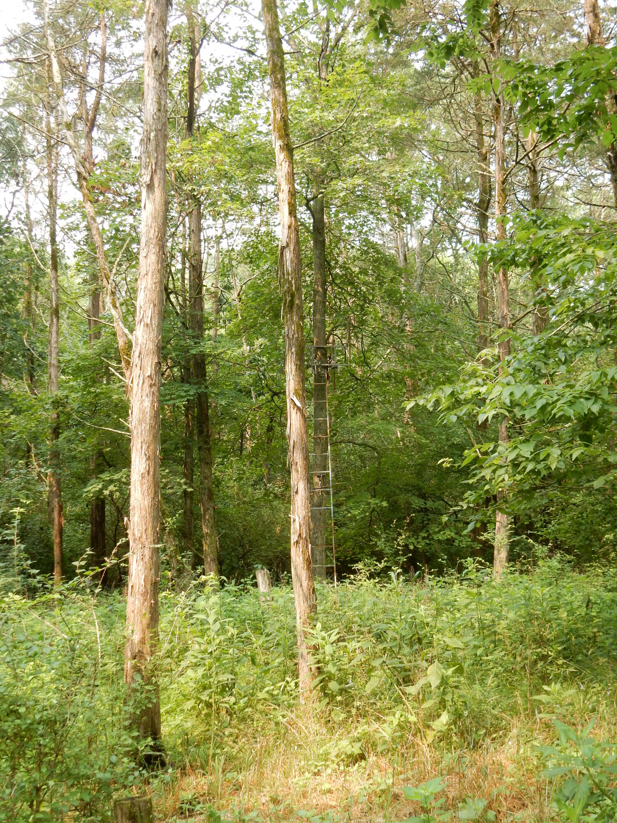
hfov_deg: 33.6
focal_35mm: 43
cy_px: 412
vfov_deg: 43.9
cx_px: 308
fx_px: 1022
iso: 125
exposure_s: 1/60
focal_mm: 7.6
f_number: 4.2
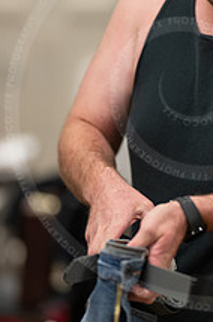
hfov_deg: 7.6
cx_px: 207
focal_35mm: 179
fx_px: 1594
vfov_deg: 11.5
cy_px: 116
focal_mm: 85
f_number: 1.2
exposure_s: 1/1600
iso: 2000
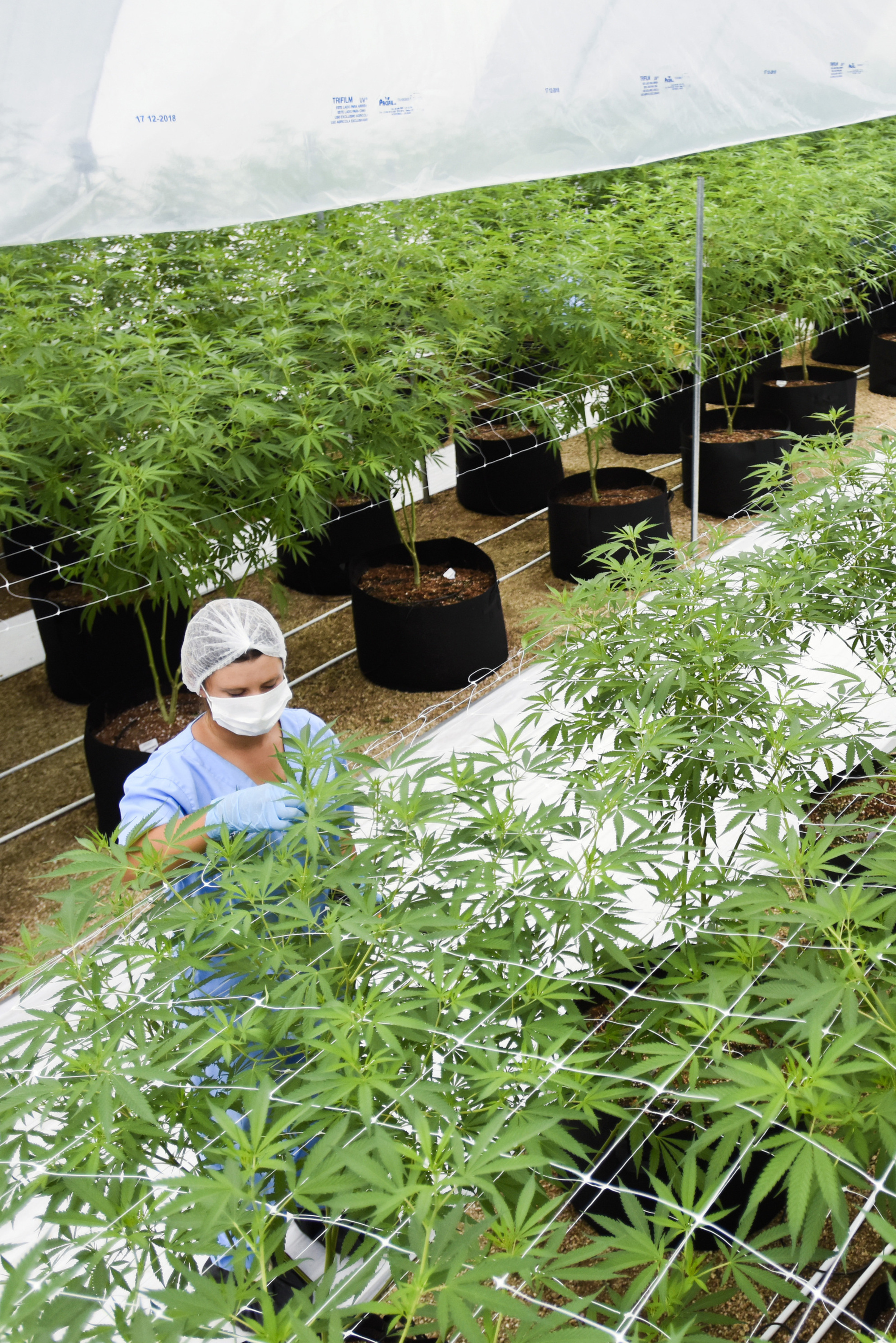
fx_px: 1419
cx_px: 749
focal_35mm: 38
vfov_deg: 50.7
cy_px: 672
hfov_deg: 33.7
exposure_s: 1/5000
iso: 800
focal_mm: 25
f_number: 2.8
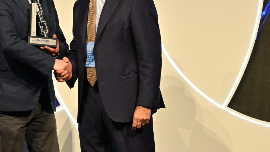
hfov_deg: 8.3
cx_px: 34
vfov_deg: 4.7
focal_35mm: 258
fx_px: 1847
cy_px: -14
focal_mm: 120
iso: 3200
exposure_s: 1/500
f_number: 4.5
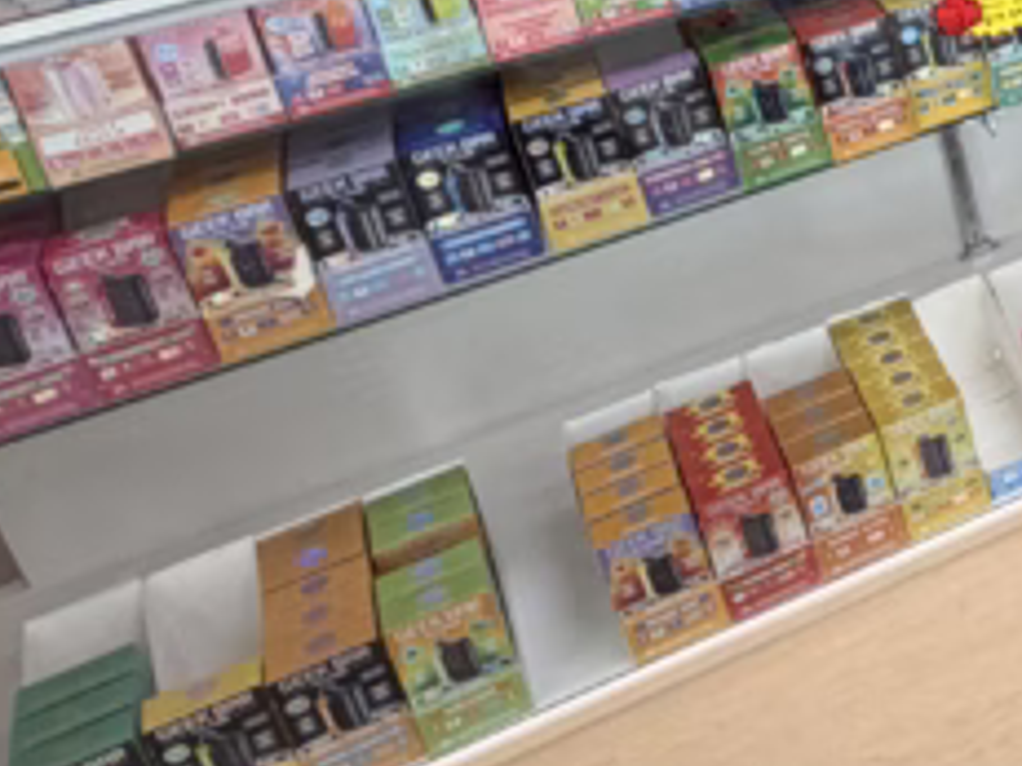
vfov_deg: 21.8
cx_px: 1743
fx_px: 1830
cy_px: -159
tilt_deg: -22.0
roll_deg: +2.6
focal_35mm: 62
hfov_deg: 22.1
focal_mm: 2.22
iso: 100
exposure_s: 1/120
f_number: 2.2
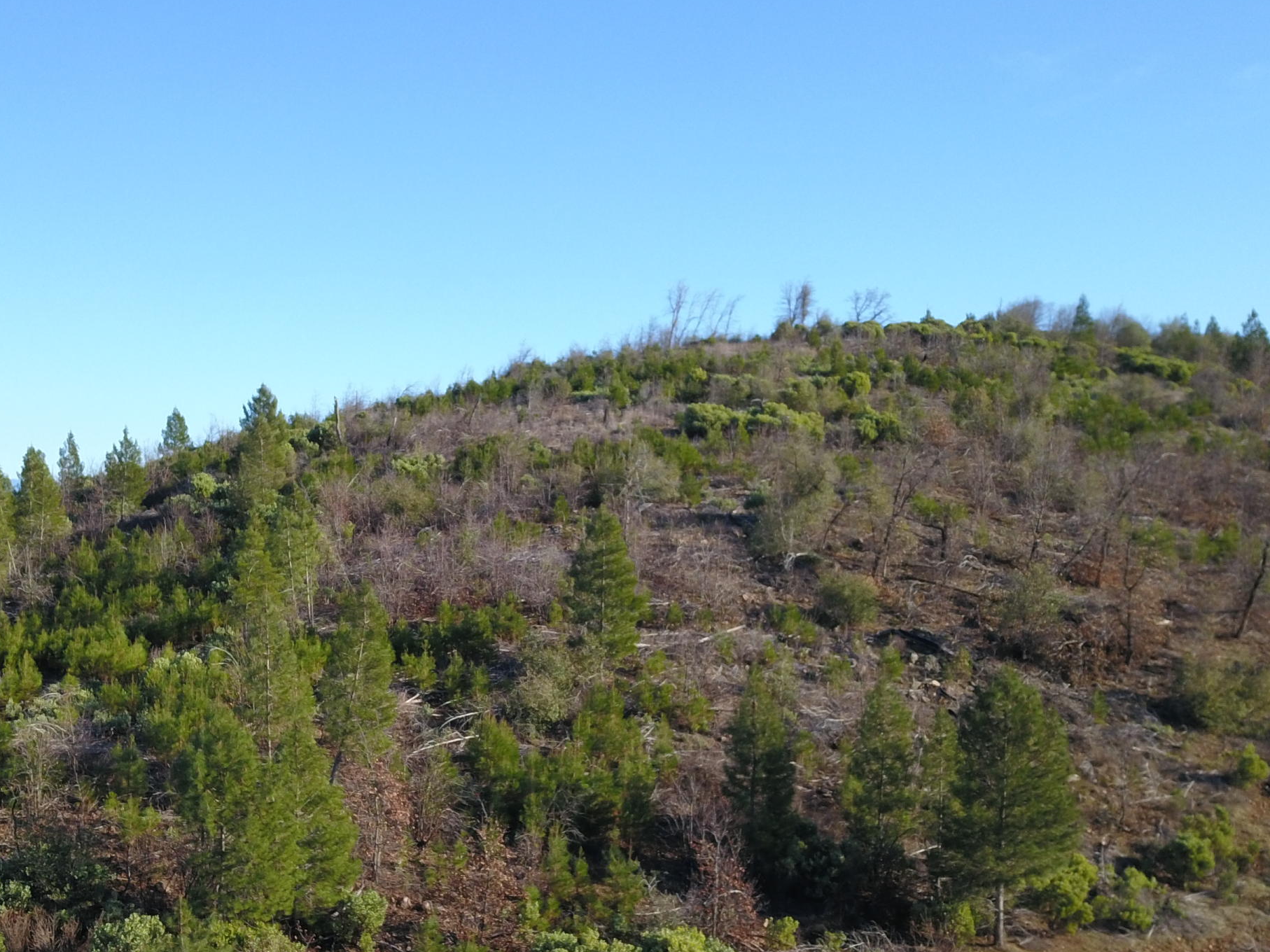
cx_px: 439
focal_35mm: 43
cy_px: 621
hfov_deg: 43.3
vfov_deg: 33.3
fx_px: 1577
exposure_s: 1/687
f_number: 2.2
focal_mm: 4.73
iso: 100
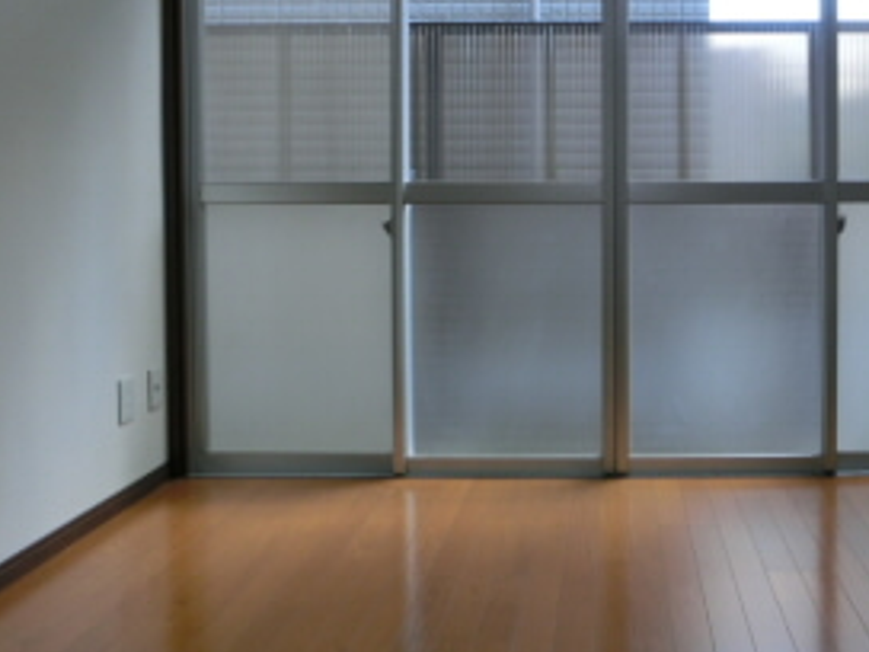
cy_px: 222
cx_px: 629
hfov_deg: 47.5
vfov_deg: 37.4
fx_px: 954
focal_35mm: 38
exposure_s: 1/125
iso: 80
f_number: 3
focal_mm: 4.24
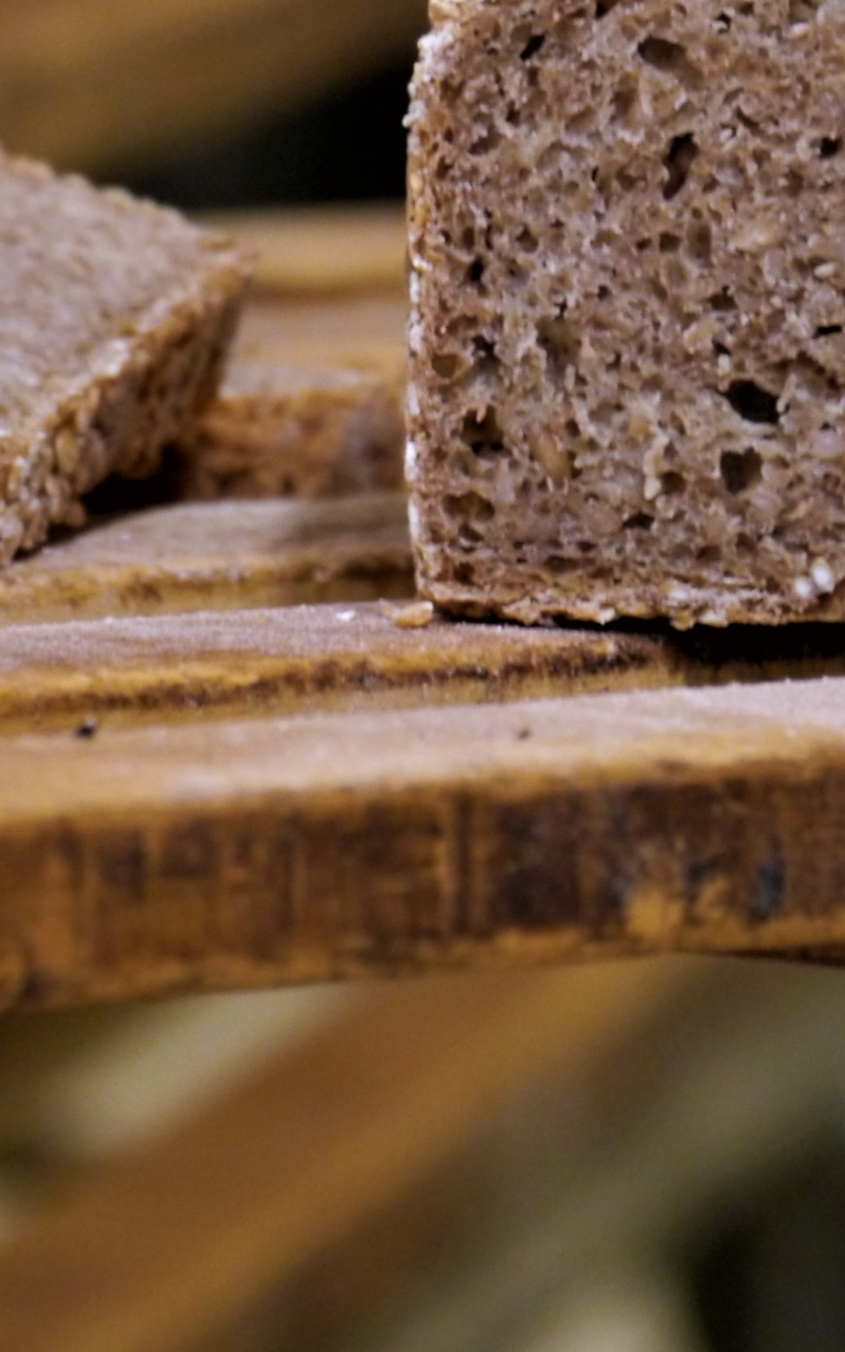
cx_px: 412
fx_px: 31067
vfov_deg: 2.5
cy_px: 278
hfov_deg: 1.6
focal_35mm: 843
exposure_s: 1/15
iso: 800
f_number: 5.6
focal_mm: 150
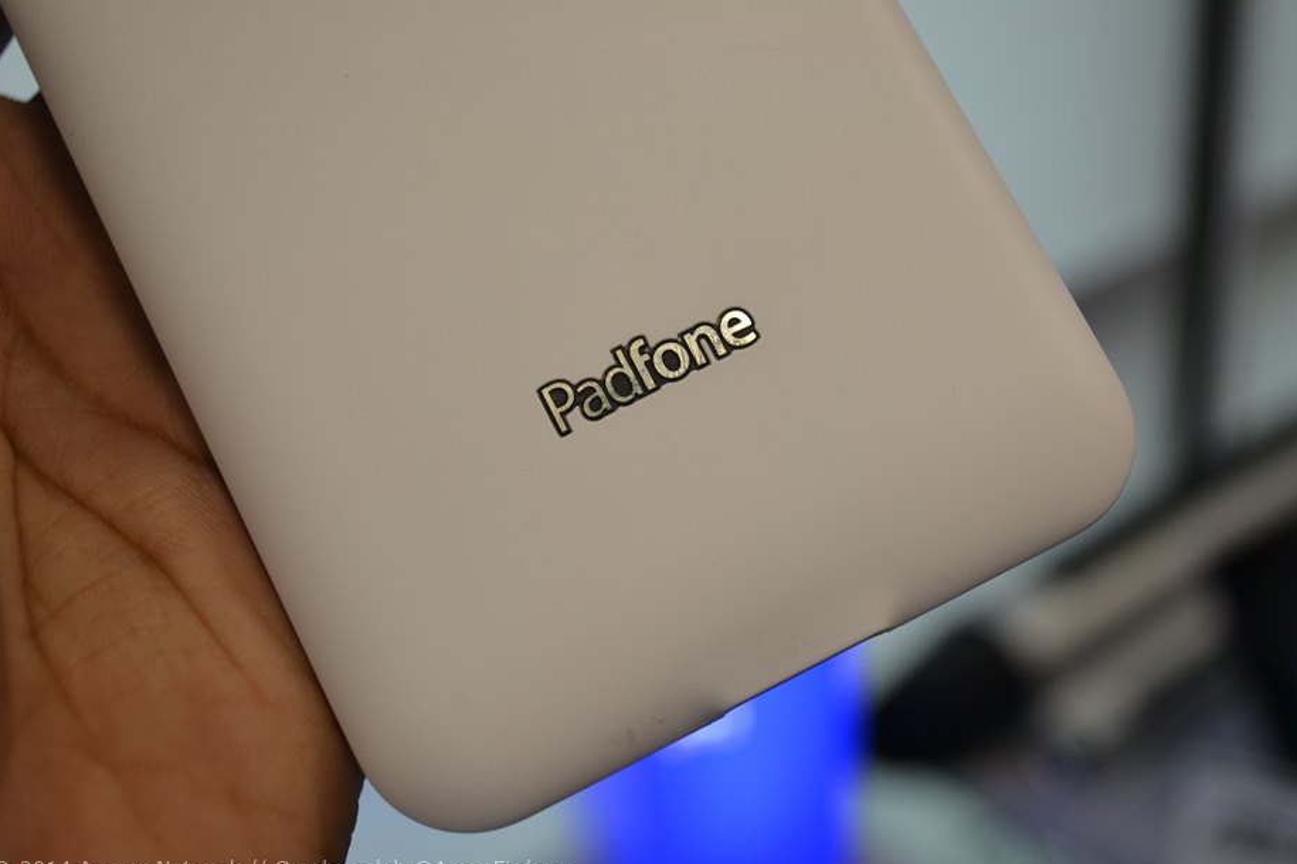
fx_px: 1964
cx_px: 659
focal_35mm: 55
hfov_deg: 36.5
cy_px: 437
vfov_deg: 24.8
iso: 400
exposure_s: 1/50
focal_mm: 35
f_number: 5
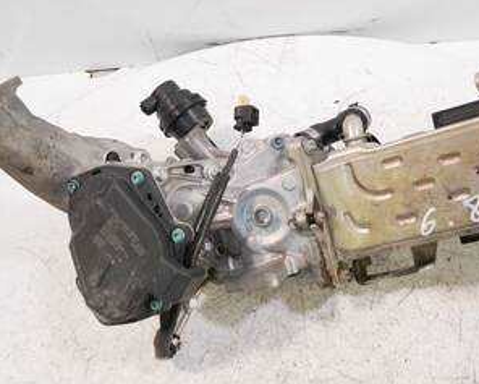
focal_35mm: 38
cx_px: 307
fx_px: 539
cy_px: 198
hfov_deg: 47.4
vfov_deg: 39.2
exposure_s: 1/60
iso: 640
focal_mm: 12
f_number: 3.5
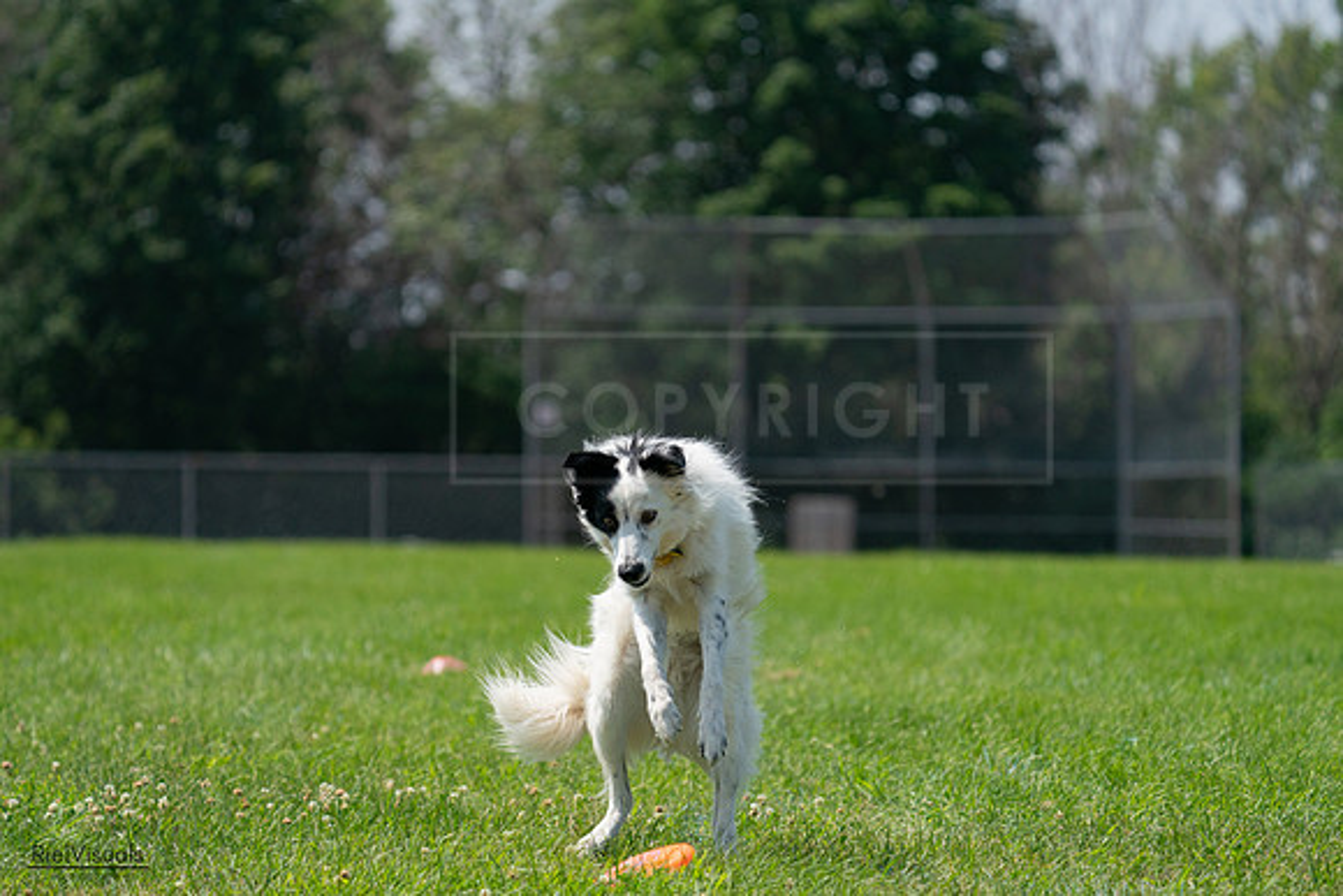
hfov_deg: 8.6
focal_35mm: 239
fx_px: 8918
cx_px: 672
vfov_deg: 5.8
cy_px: 448
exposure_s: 1/4000
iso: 800
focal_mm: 239
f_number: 5.6
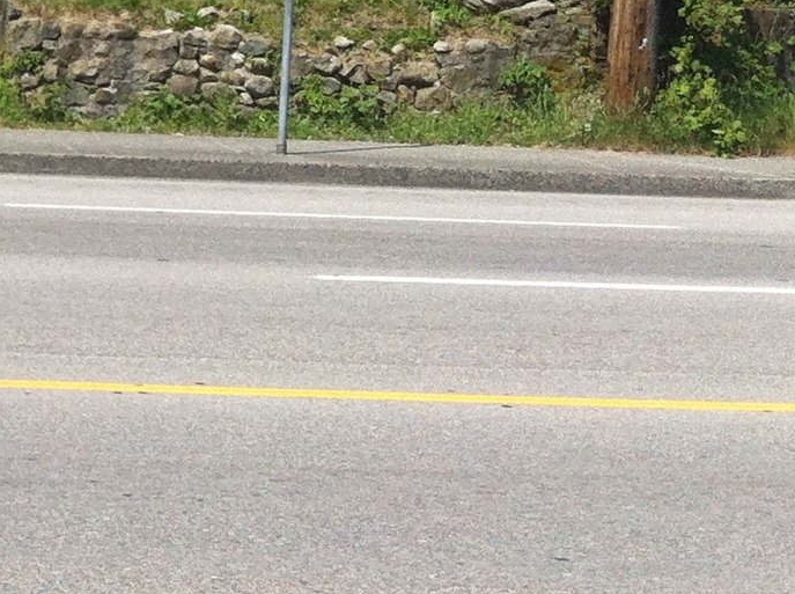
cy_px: 5
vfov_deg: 11.1
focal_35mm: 132
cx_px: -427
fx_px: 3027
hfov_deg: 14.0
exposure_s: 1/1508
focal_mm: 3.85
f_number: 2.8
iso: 80
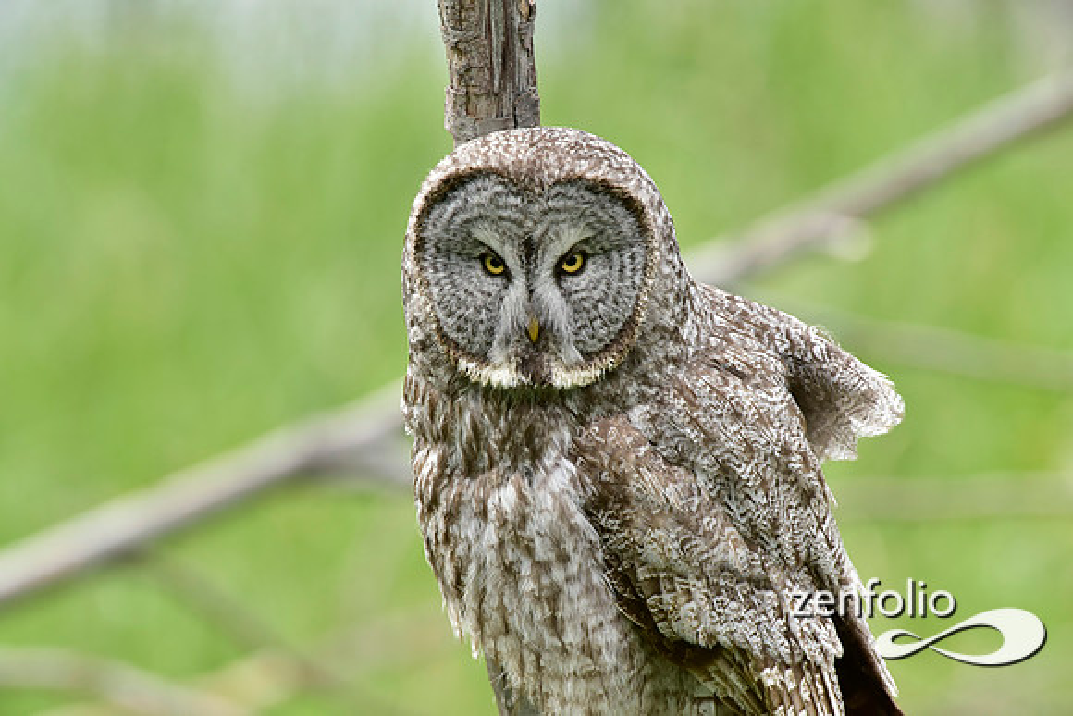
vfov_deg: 1.6
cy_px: 358
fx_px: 25339
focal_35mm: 850
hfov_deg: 2.4
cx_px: 536
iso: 800
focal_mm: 850
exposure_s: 1/320
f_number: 10
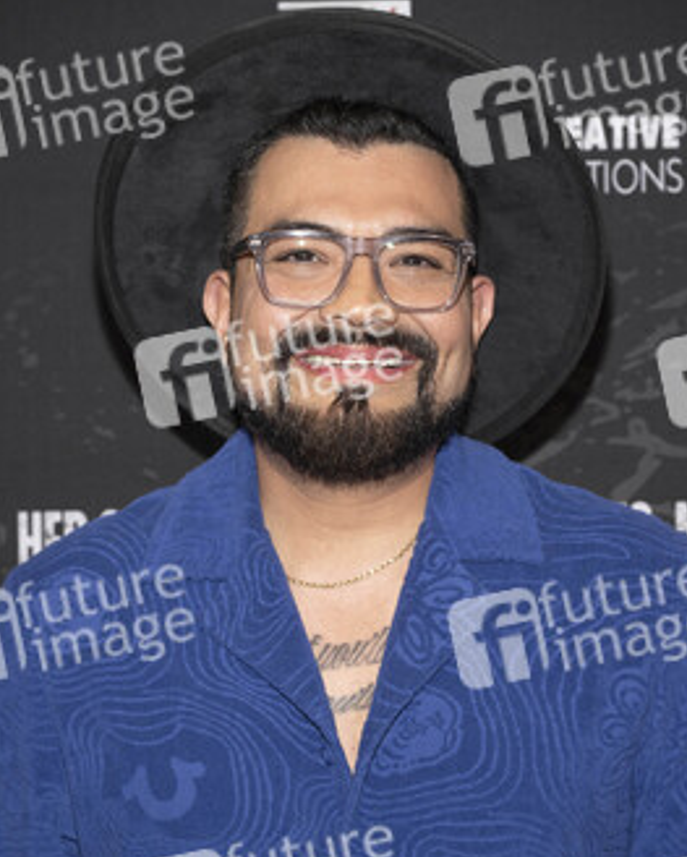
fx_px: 2640
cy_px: 496
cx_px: 345
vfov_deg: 18.4
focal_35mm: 104
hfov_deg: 14.8
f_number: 5.6
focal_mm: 91
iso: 800
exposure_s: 1/200
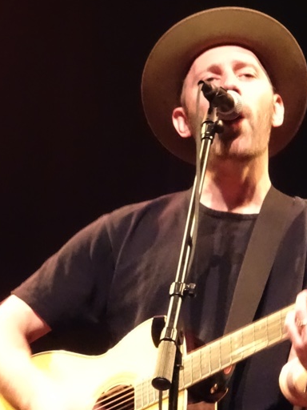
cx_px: 192
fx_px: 2542
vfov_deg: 9.2
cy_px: 220
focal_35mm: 215
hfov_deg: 6.9
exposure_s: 1/20
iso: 3200
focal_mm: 21.66
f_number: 5.6
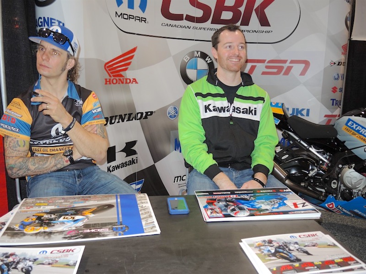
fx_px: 317
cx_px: 183
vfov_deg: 46.8
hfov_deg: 60.0
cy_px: 137
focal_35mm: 30
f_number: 2
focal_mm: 6.5
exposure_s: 1/30
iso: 200
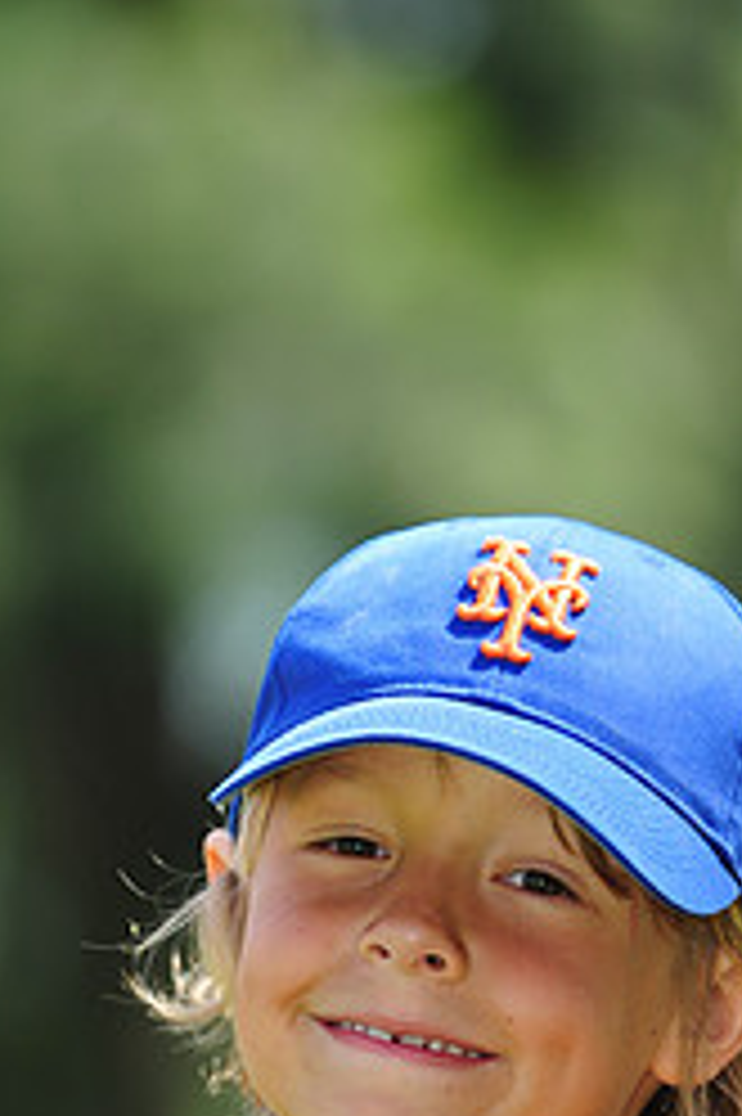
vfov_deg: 4.4
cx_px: 157
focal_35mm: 468
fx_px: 14488
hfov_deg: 2.9
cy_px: 1224
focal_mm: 200
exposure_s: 1/500
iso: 200
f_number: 4.5
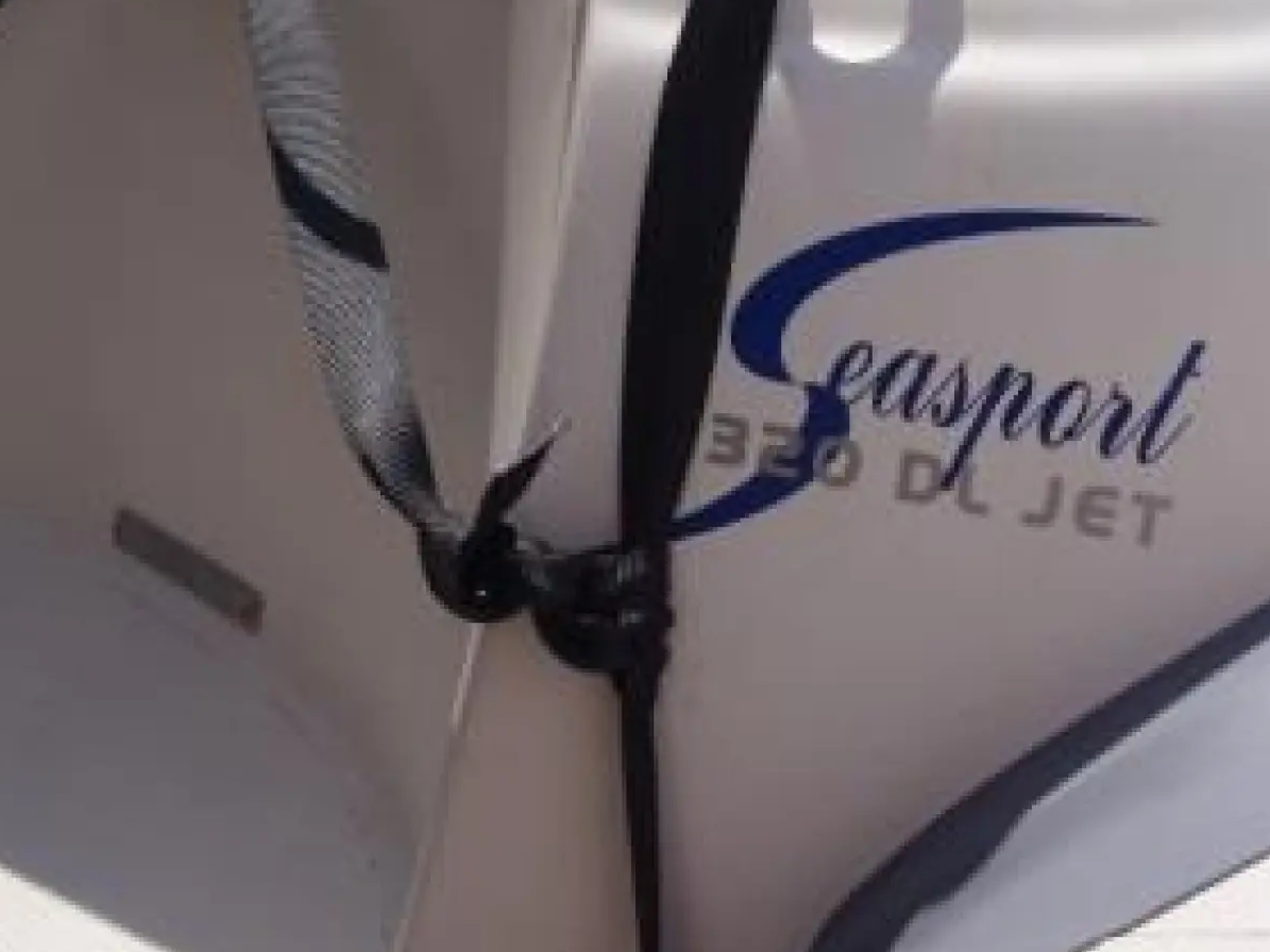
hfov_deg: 41.1
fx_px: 1651
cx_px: 922
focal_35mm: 45
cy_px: 445
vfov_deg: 32.2
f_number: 10
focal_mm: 5
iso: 80
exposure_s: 1/160
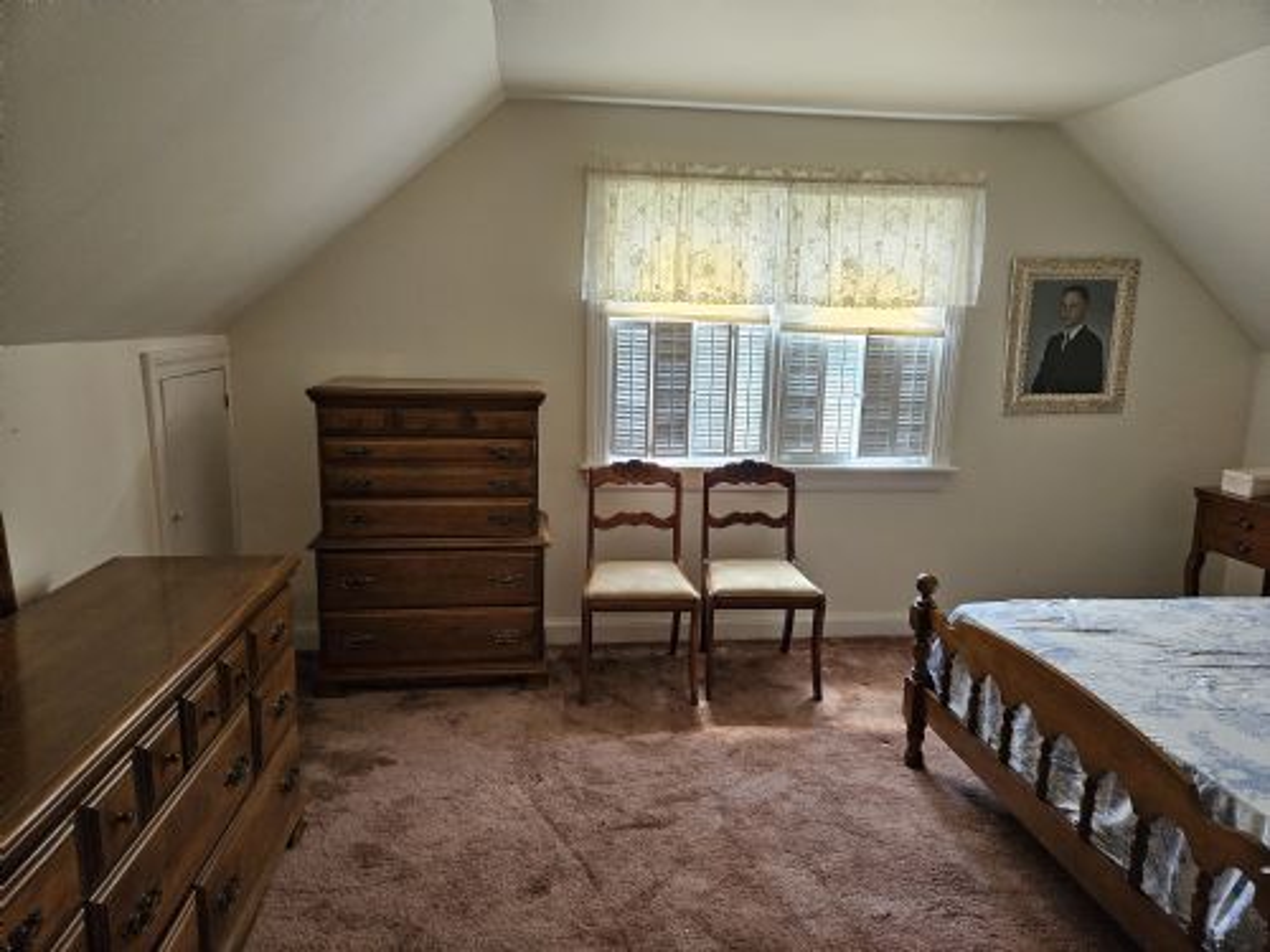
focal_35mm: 23
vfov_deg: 58.9
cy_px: 476
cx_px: 635
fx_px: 844
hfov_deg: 73.9
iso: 500
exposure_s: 1/120
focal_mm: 5.4
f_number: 1.8
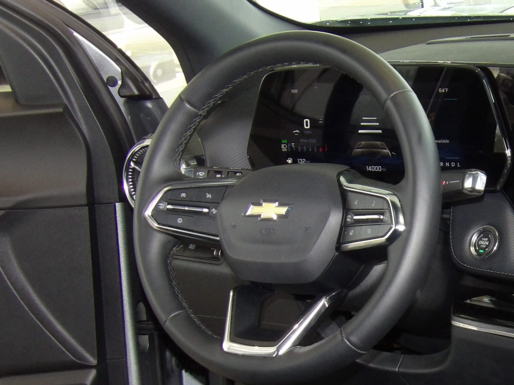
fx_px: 1277
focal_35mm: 86
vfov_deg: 17.0
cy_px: 330
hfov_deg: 22.1
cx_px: 477
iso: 400
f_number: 3.8
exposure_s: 1/26
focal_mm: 8.2
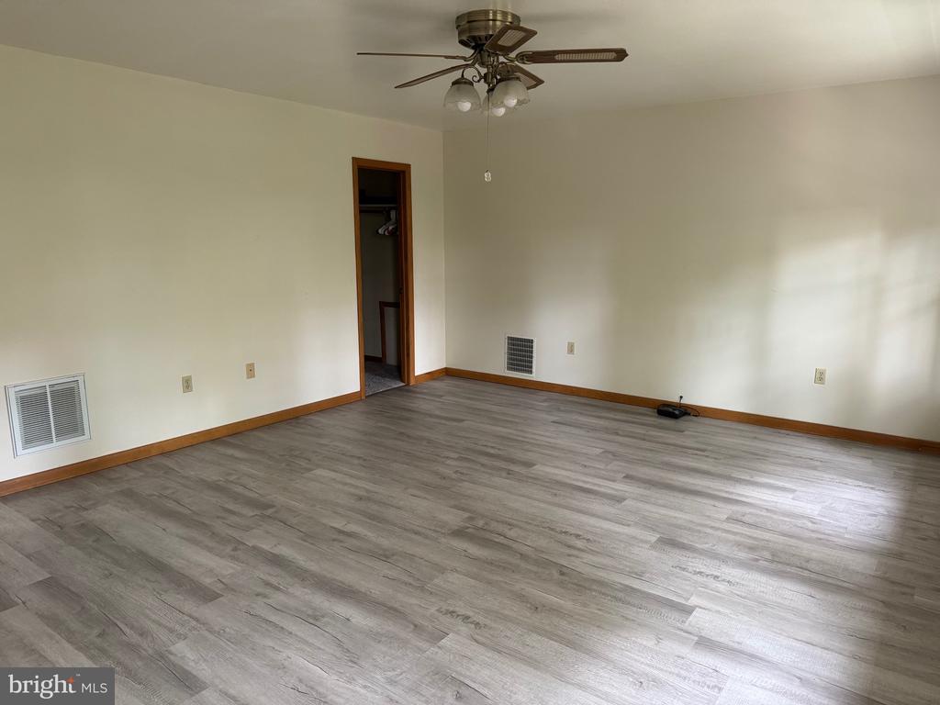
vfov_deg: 56.8
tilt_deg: -11.2
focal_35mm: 24
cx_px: 470
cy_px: 352
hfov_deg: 71.6
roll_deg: -0.3
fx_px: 652
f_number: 1.78
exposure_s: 1/67
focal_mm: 6.76
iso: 200
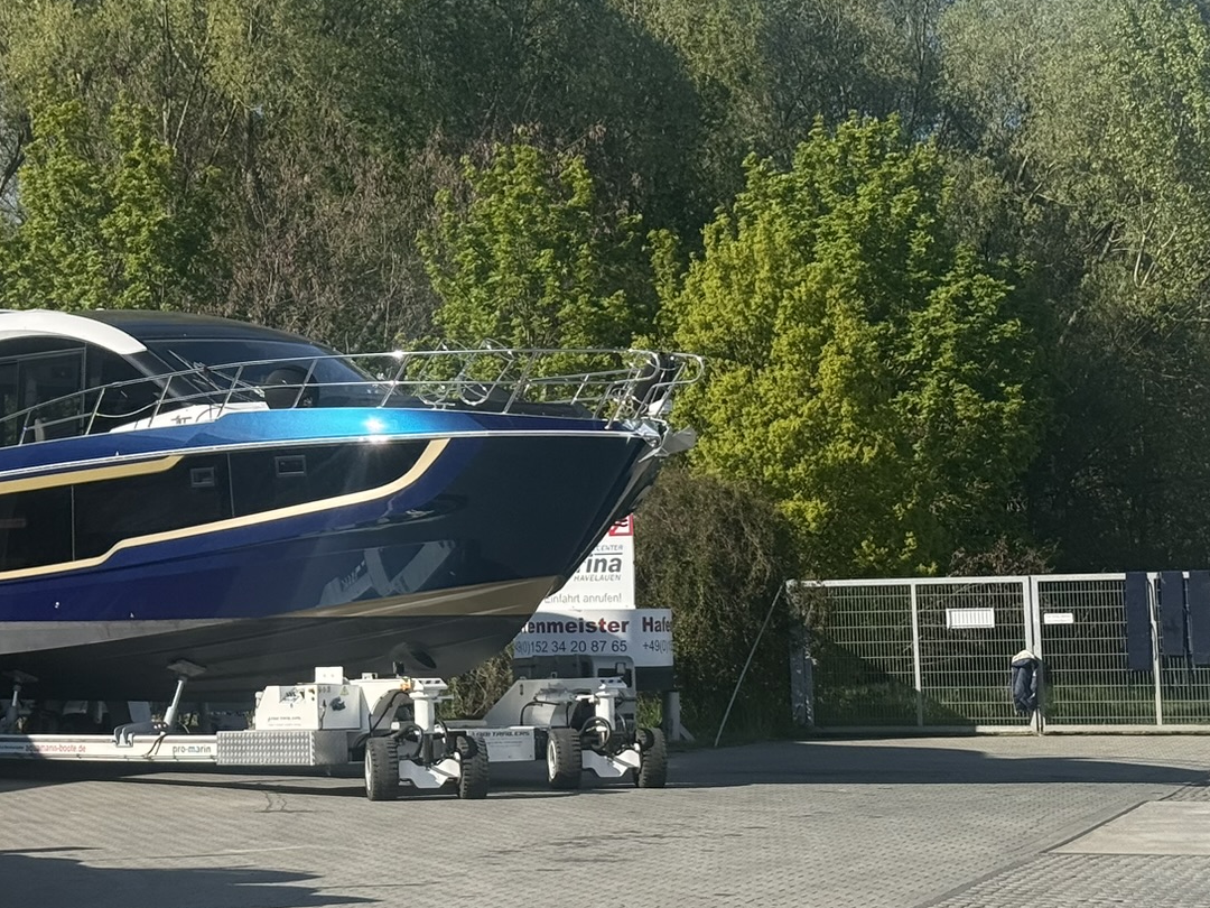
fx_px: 3181
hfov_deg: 21.3
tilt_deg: +5.0
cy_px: 369
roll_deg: +1.5
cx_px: 268
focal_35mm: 91
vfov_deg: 16.2
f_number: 1.78
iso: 80
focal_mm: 6.76
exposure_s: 1/3704
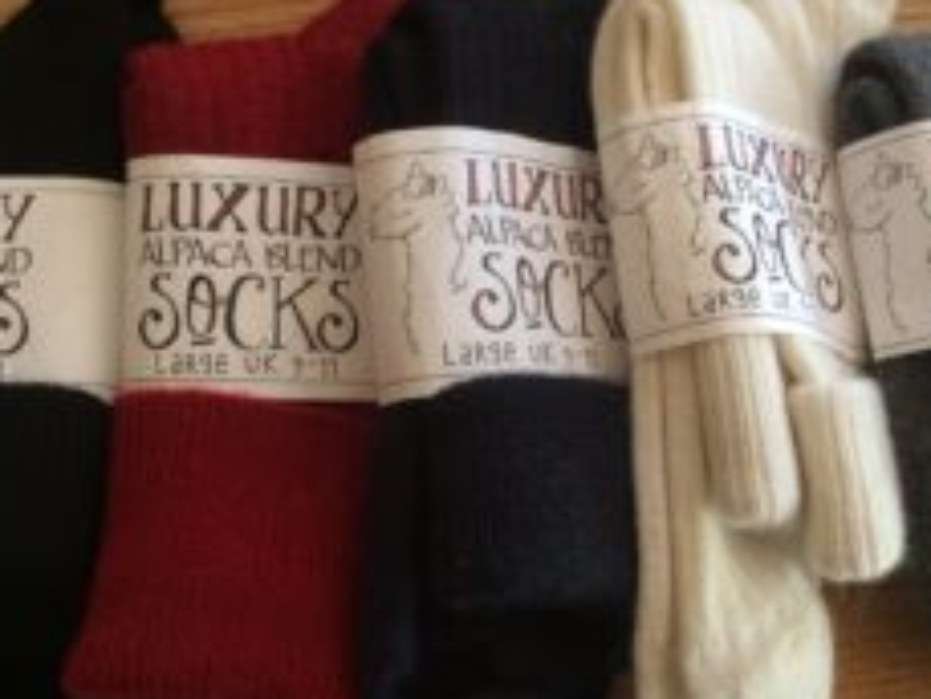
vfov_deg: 29.7
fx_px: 1319
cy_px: 299
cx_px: 468
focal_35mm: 49
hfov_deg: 38.9
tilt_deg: -84.0
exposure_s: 1/25
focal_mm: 3.3
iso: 32
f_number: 2.4
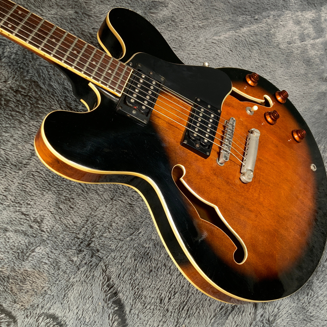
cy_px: 168
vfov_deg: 44.9
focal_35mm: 37
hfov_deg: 44.8
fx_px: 395
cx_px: 189
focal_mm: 3
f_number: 1.8
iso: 64
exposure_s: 1/52
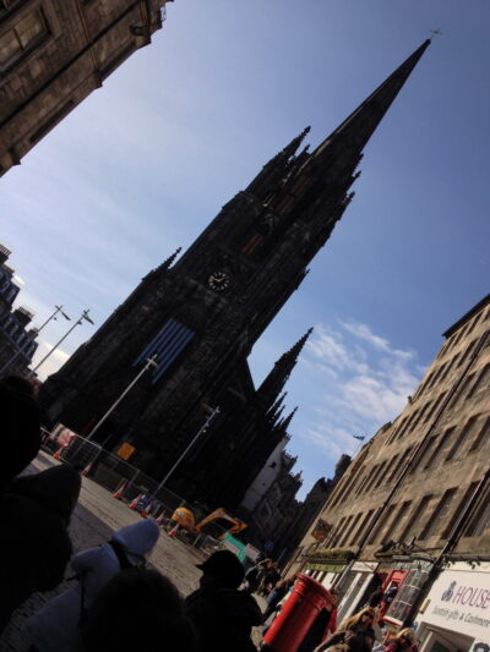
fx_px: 660
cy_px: 326
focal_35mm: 35
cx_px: 245
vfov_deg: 52.6
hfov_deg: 40.7
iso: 50
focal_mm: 4.28
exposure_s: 1/1381
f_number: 2.4
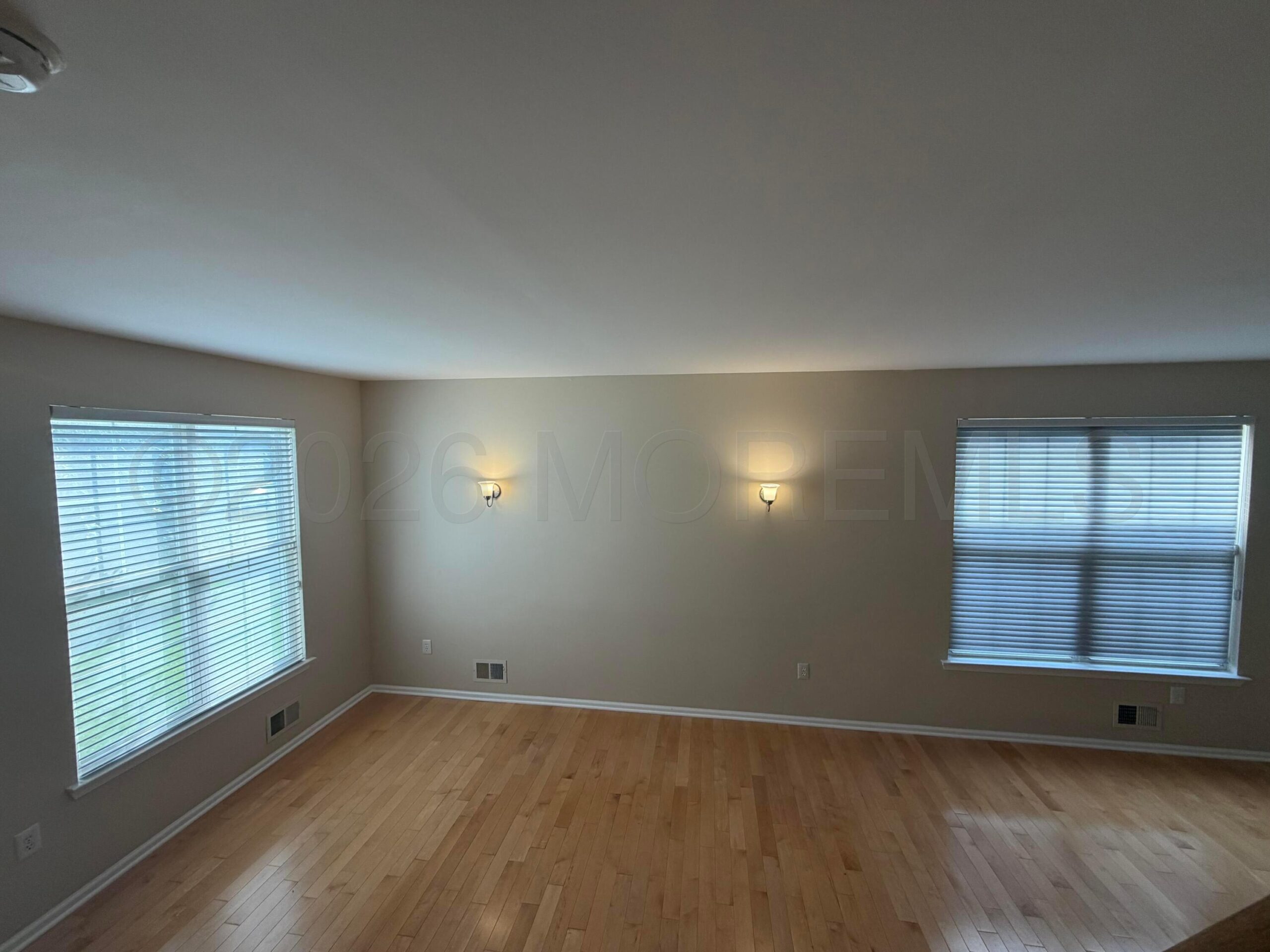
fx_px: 514
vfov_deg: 85.7
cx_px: 635
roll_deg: +1.0
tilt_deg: -3.5
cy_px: 476
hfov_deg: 102.1
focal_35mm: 14
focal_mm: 2.22
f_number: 2.2
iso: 125
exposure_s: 1/120
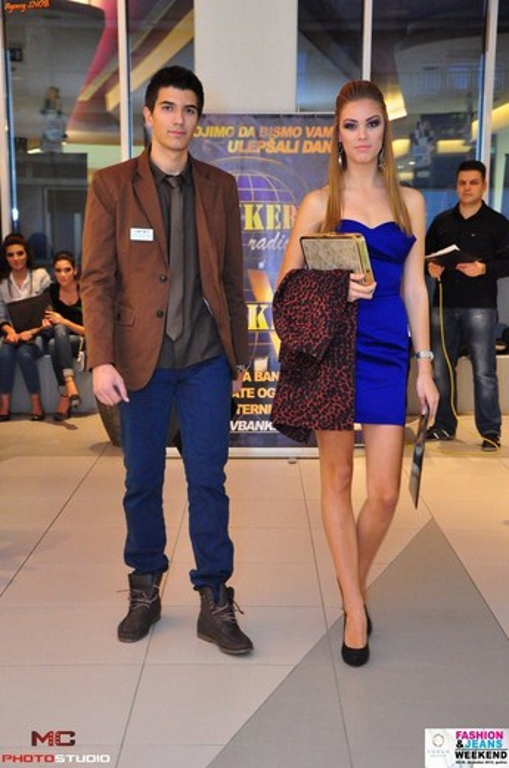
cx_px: 254
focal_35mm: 60
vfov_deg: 33.4
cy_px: 384
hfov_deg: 22.5
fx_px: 1277
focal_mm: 40
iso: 2000
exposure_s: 1/60
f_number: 4.5
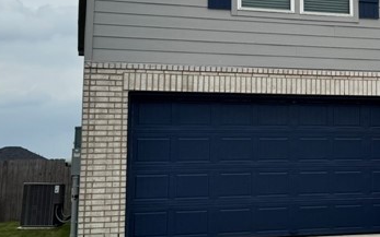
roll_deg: +0.6
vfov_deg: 17.3
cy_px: 64
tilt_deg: +8.8
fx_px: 777
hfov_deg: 25.9
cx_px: 391
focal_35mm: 75
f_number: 1.78
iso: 80
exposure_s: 1/12346
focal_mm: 6.76
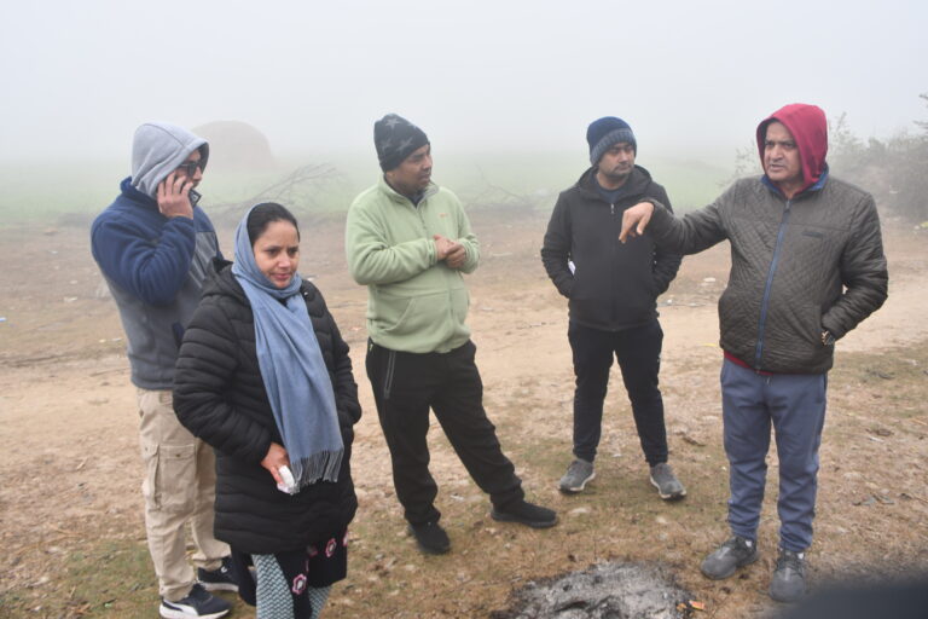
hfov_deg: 67.4
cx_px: 464
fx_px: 696
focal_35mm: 27
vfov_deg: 47.9
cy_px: 310
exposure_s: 1/250
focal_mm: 18
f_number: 3.5
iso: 500
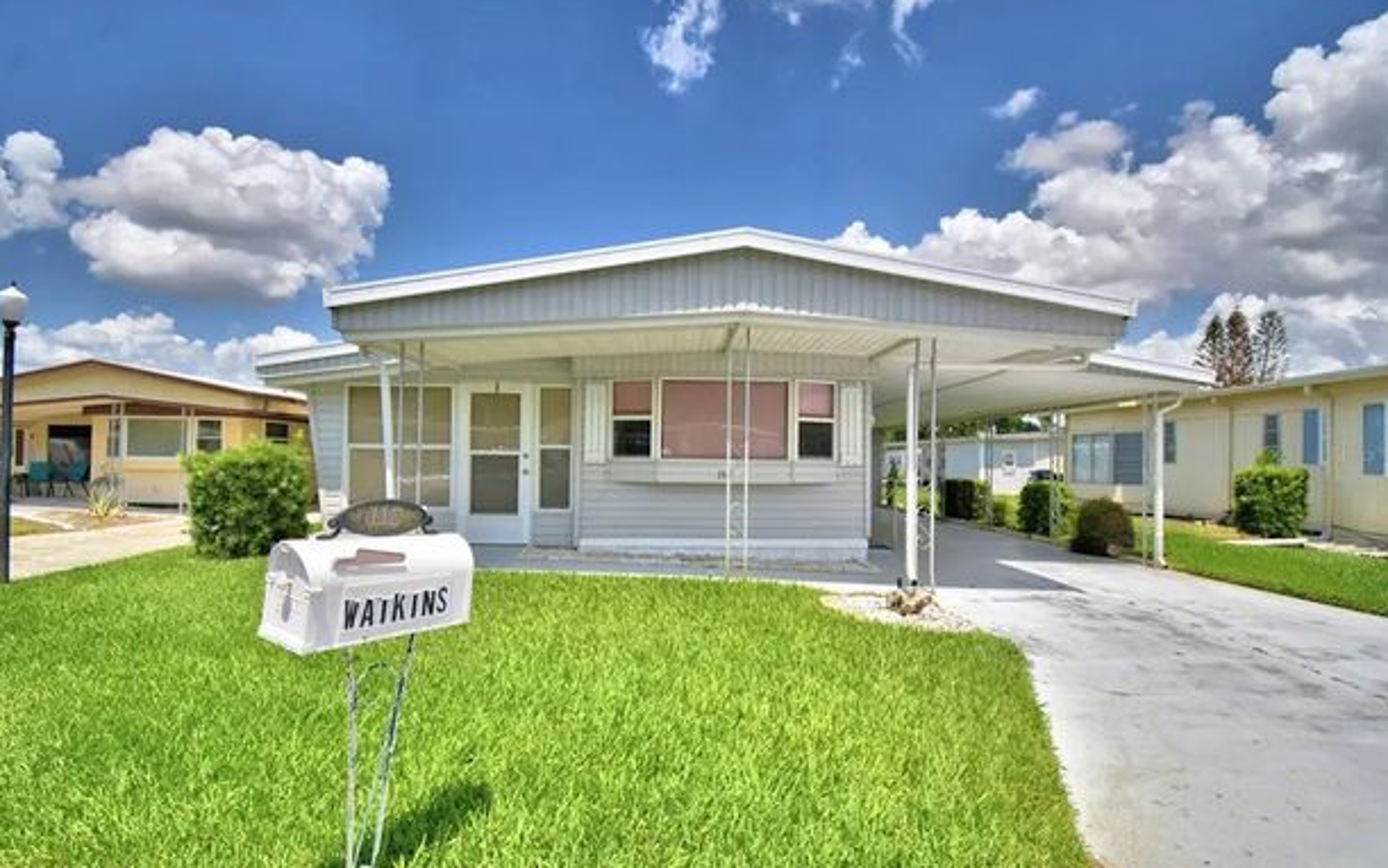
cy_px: 454
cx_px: 686
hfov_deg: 97.8
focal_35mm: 16
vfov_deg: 71.2
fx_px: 605
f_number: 4.5
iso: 100
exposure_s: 1/2000
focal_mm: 10
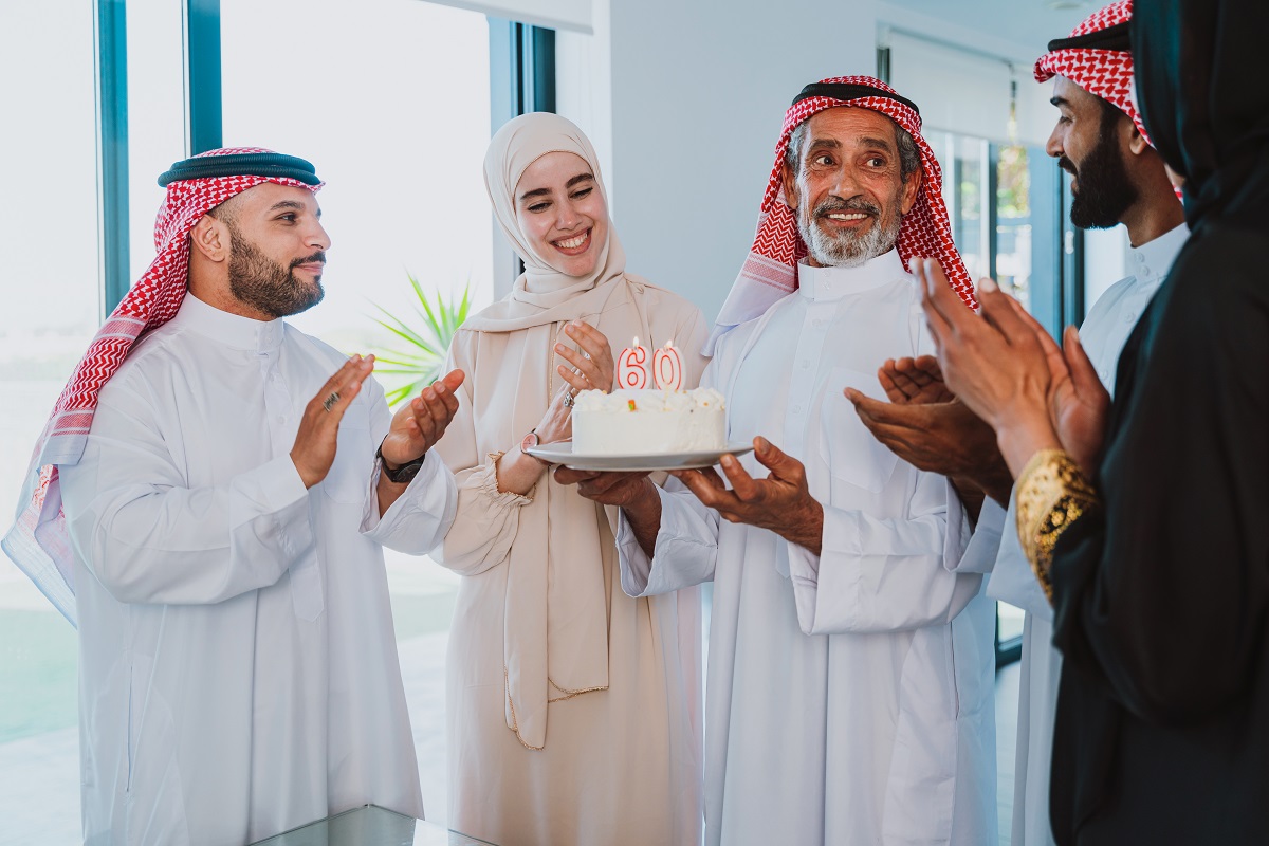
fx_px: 1364
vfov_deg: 34.5
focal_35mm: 39
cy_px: 423
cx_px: 634
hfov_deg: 49.9
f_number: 2.8
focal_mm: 38.7
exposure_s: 1/250
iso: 200
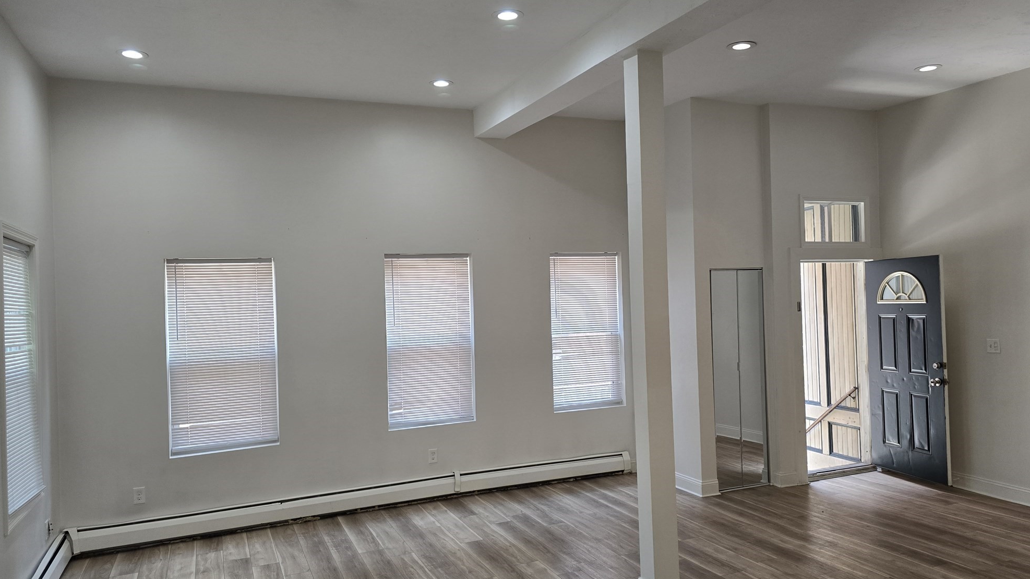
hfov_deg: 71.9
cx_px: 519
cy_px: 306
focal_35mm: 26
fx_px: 710
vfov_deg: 44.4
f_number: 1.7
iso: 125
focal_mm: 6.3
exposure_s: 1/120
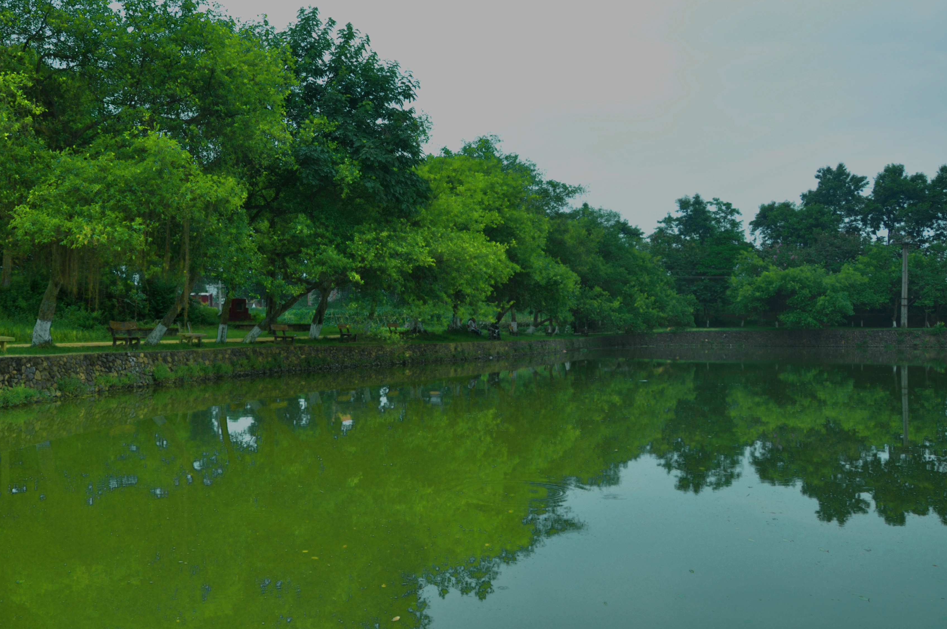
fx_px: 893
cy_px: 296
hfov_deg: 55.4
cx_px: 370
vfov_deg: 38.8
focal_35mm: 34
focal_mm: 18
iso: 200
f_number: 5.6
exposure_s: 1/400
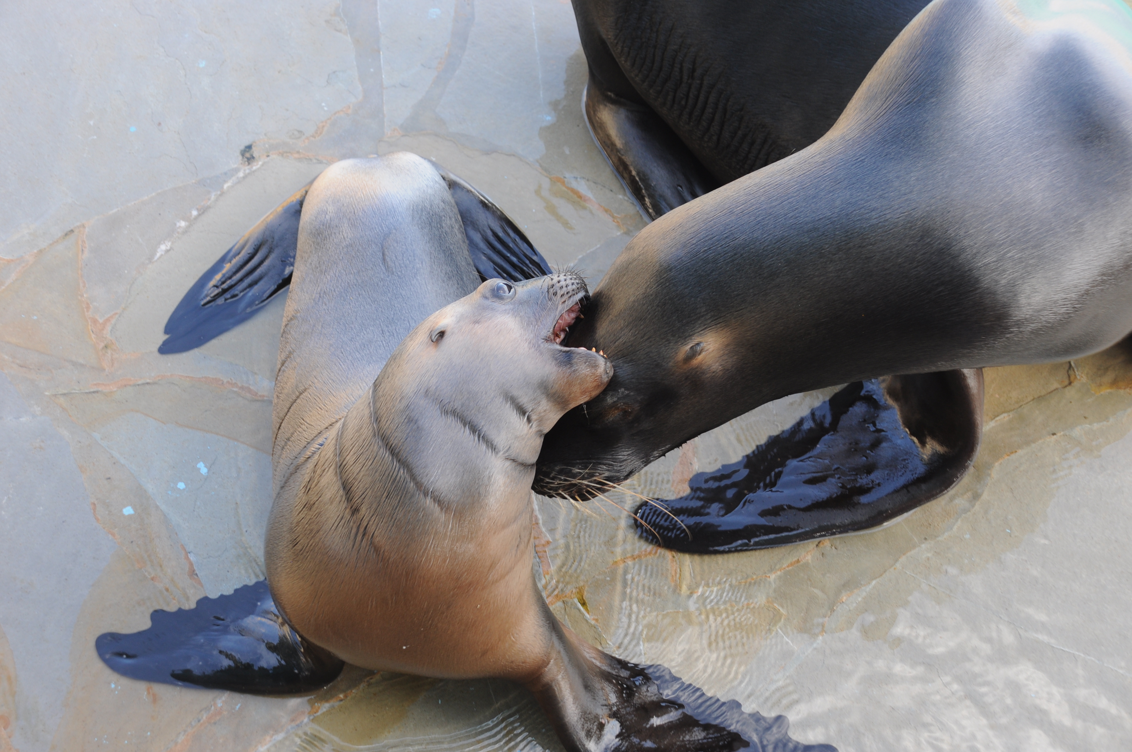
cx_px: 566
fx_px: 1460
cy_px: 376
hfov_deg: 42.4
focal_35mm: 46
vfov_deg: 28.9
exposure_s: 1/80
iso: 250
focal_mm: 31
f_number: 5.6
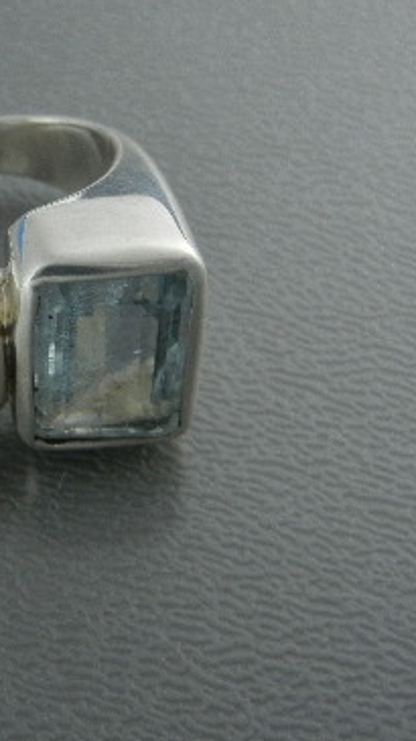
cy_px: 268
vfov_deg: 24.7
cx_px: -28
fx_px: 1688
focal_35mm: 86
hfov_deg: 13.8
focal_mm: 8.1
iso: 400
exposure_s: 1/39.3
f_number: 3.8
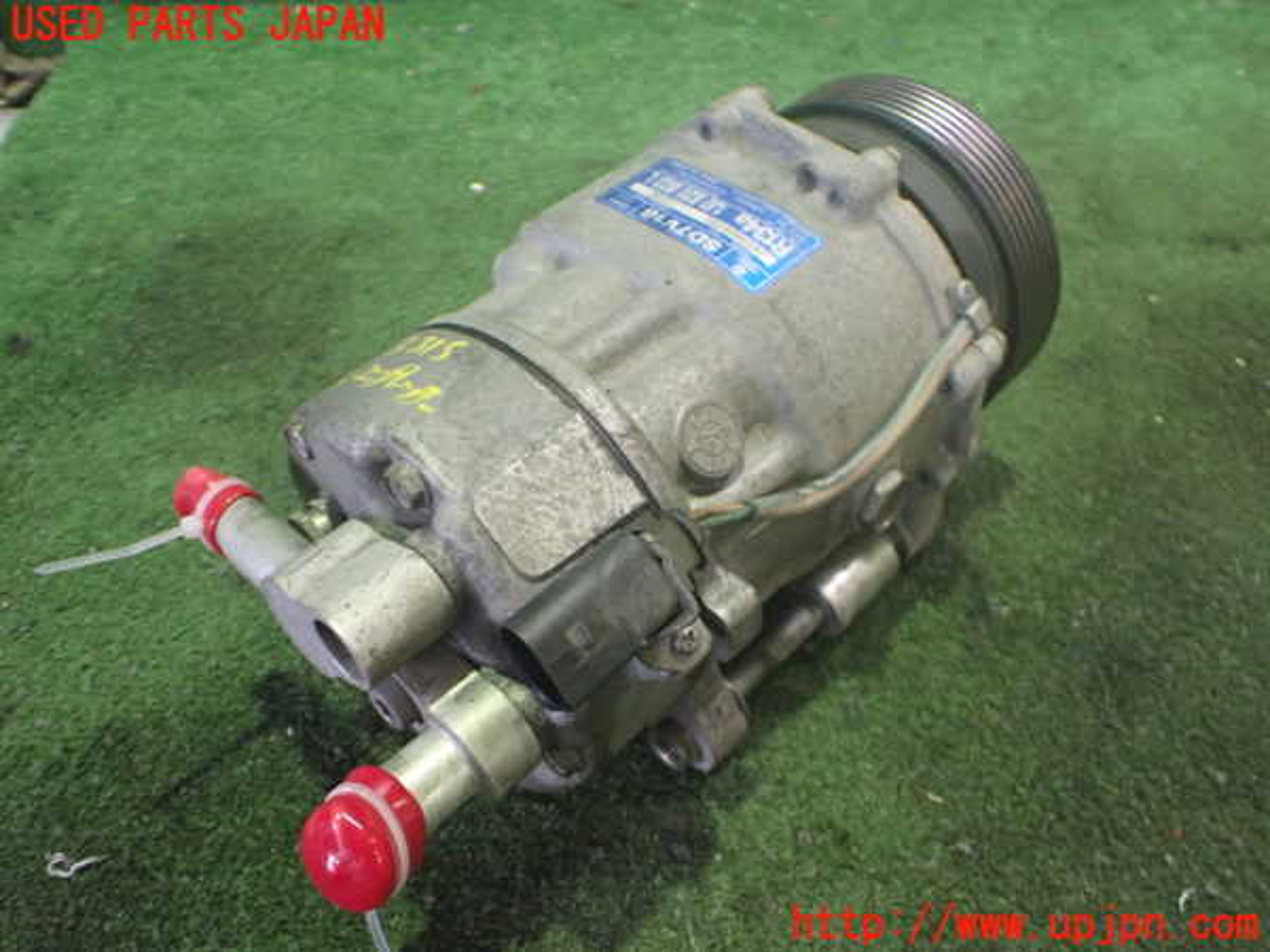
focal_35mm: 30
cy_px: 476
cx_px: 635
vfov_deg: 46.8
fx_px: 1101
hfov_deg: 60.0
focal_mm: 5.4
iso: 800
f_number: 2.3
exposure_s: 1/40
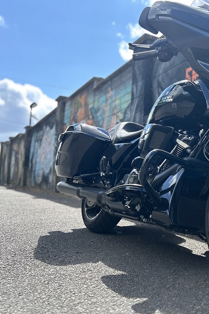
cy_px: 155
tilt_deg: +6.1
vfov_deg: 51.9
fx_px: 322
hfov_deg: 33.0
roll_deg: -1.4
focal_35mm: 37
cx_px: 209
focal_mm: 5.7
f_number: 1.5
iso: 50
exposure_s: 1/1029
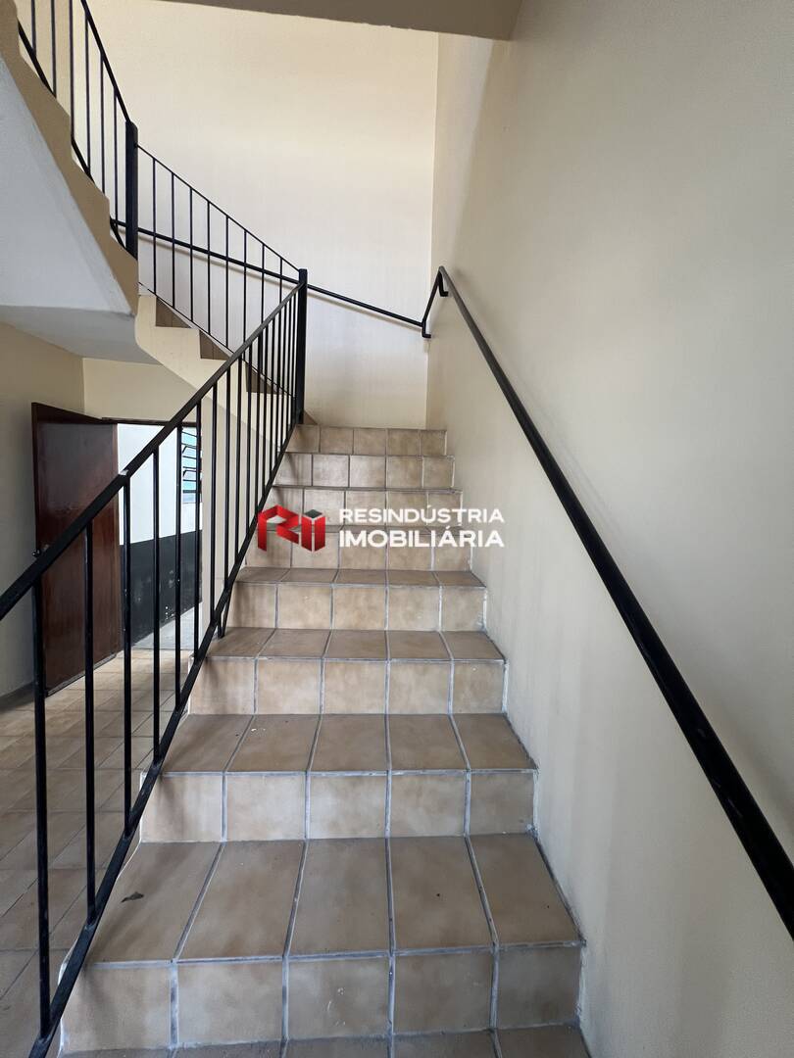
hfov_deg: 89.9
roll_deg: -1.4
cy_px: 529
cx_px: 397
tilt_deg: -4.2
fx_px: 398
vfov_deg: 106.2
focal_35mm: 13
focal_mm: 1.57
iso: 250
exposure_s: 1/99
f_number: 1.8
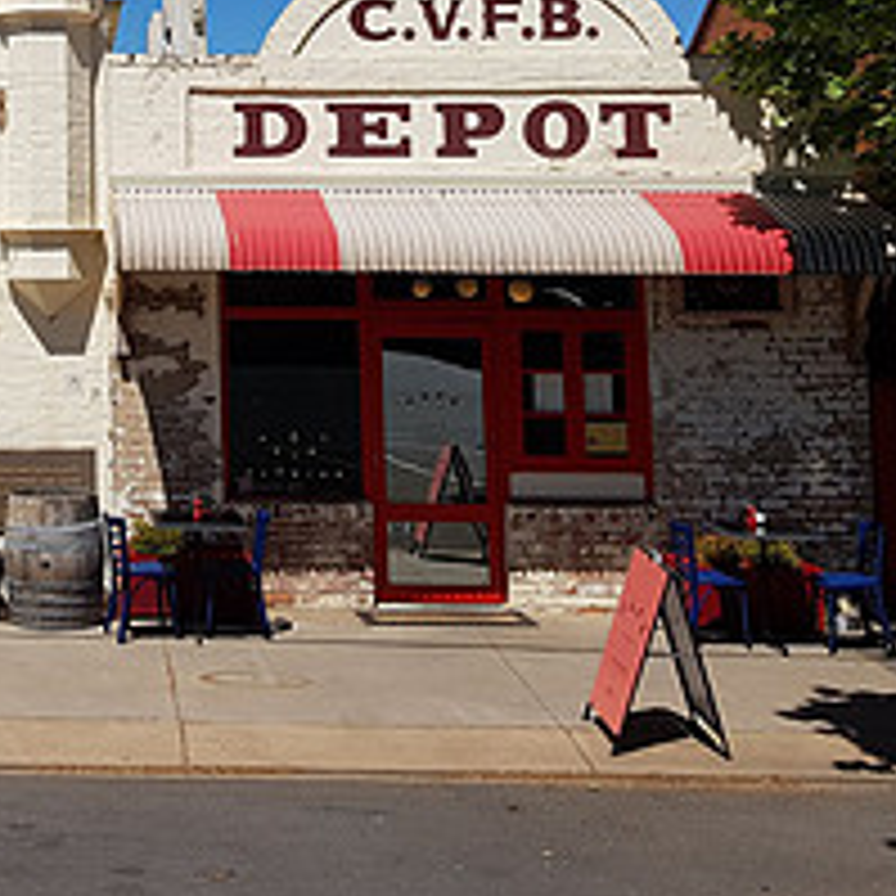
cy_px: 61
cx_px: 9
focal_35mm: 67
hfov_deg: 24.6
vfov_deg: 24.8
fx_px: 1962
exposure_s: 1/4352
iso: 40
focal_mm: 4.2
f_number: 1.7
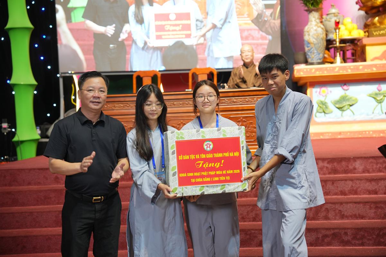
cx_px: 193
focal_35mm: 70
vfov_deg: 19.5
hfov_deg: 28.8
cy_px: 128
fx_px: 750
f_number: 3.2
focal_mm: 70
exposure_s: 1/100
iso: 1000
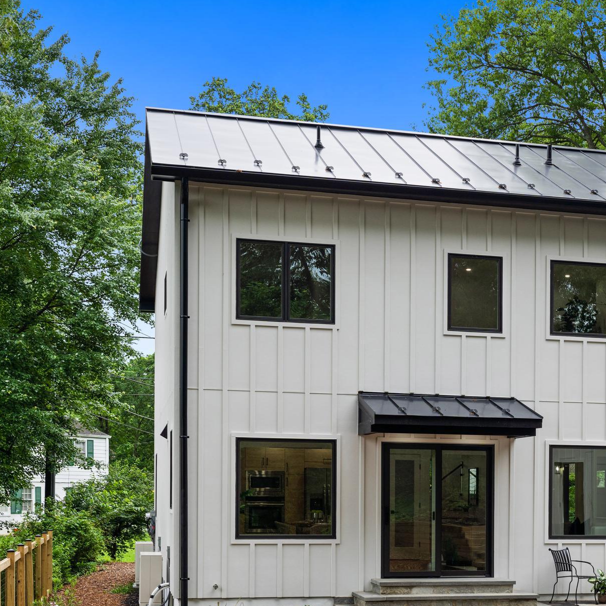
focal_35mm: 56
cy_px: 337
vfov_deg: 30.5
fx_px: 1109
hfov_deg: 30.1
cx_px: 444
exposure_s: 1/50
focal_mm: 26
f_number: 4
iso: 125
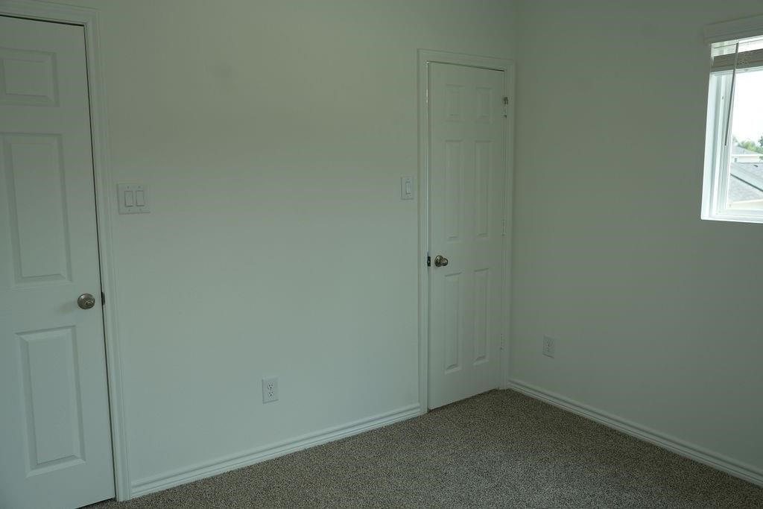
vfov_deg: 43.6
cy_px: 254
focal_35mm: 30
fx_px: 636
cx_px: 382
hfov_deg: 61.9
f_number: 4
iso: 125
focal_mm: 30
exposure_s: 1/160
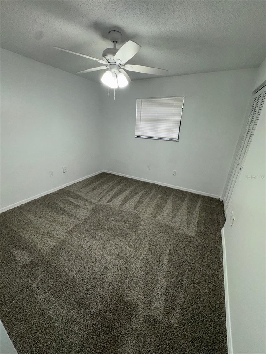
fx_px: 143
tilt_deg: -21.8
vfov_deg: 102.1
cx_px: 133
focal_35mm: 14
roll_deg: -2.8
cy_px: 177
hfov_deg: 85.7
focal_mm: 2.22
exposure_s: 1/122
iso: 64
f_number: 2.2
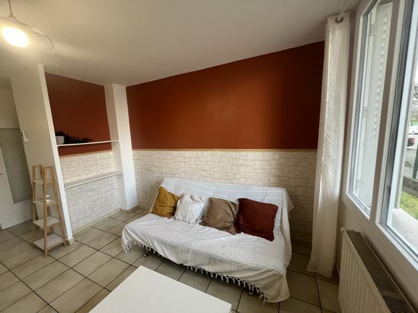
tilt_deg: -8.3
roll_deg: +2.5
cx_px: 209
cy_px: 156
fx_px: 157
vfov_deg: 89.9
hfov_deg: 106.2
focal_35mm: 13
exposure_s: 1/100
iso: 125
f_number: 1.8
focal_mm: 1.57
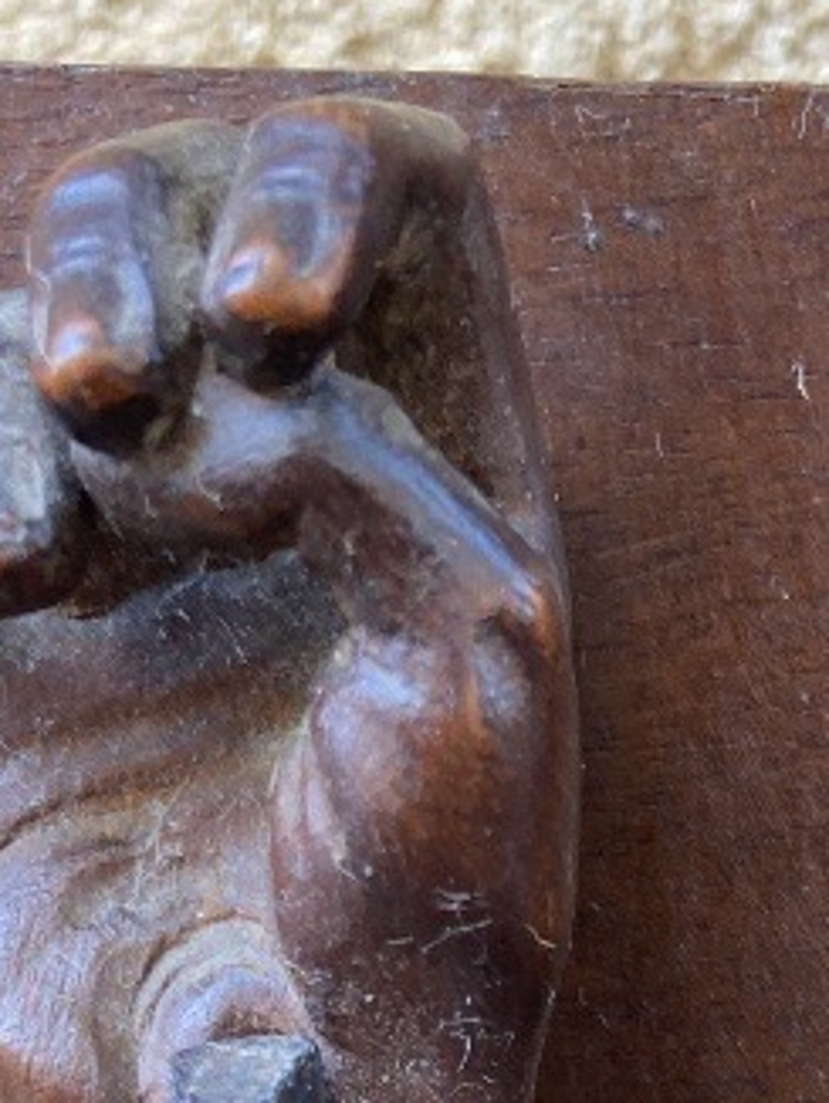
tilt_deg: -17.9
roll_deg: -1.3
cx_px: 545
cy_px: 1455
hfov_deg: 16.1
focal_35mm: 92
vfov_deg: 19.5
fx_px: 2934
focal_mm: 4.25
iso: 100
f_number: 1.8
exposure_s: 1/122
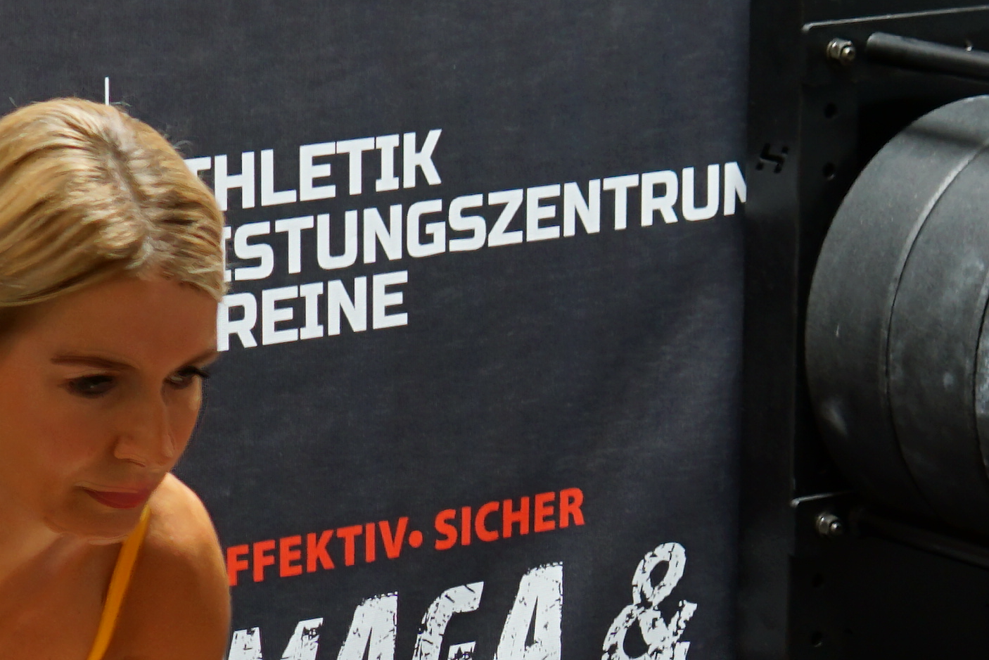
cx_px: 619
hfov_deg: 10.7
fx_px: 5275
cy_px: 953
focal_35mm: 192
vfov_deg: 7.1
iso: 250
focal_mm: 30
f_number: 4
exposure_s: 1/60
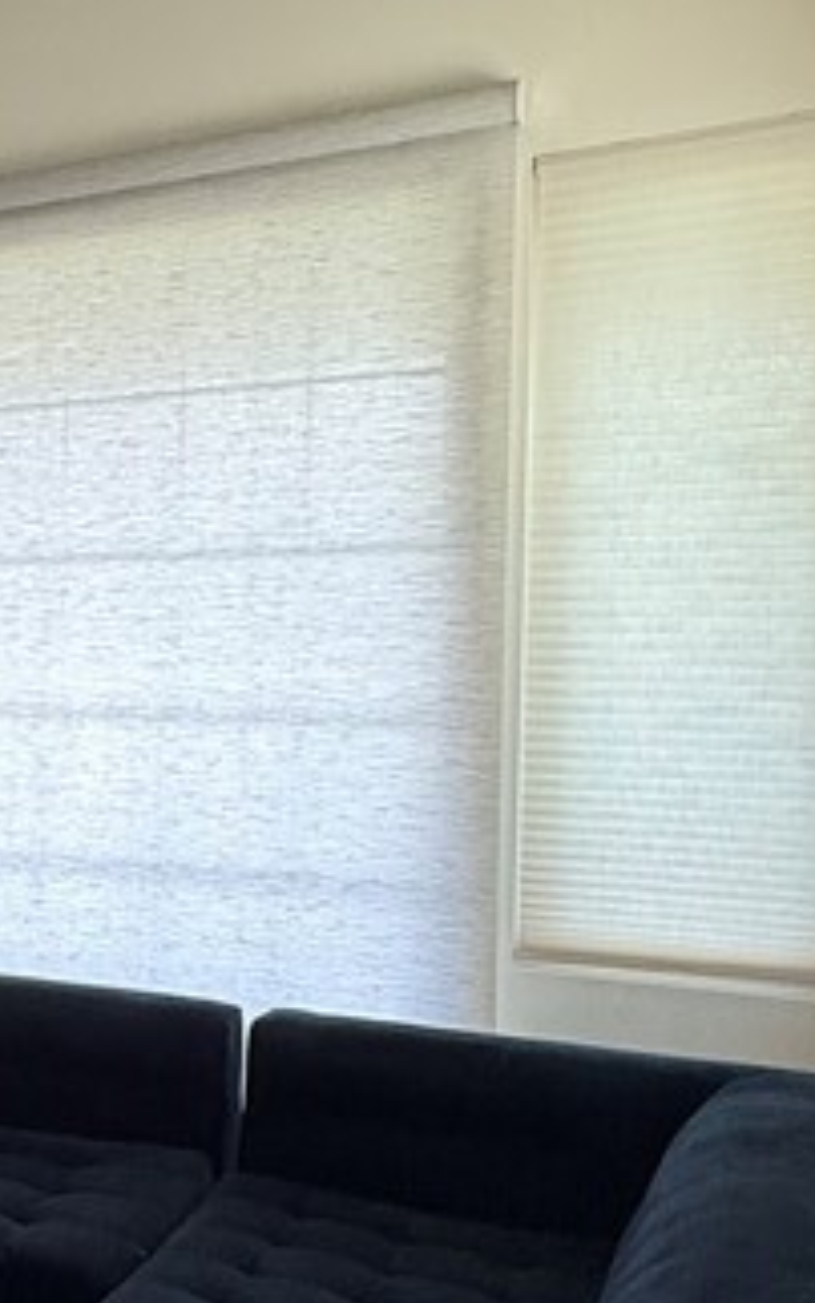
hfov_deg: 20.7
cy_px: 730
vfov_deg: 42.6
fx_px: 1670
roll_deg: +1.1
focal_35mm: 47
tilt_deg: -3.6
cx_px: -585
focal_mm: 2.22
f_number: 2.2
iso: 200
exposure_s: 1/99
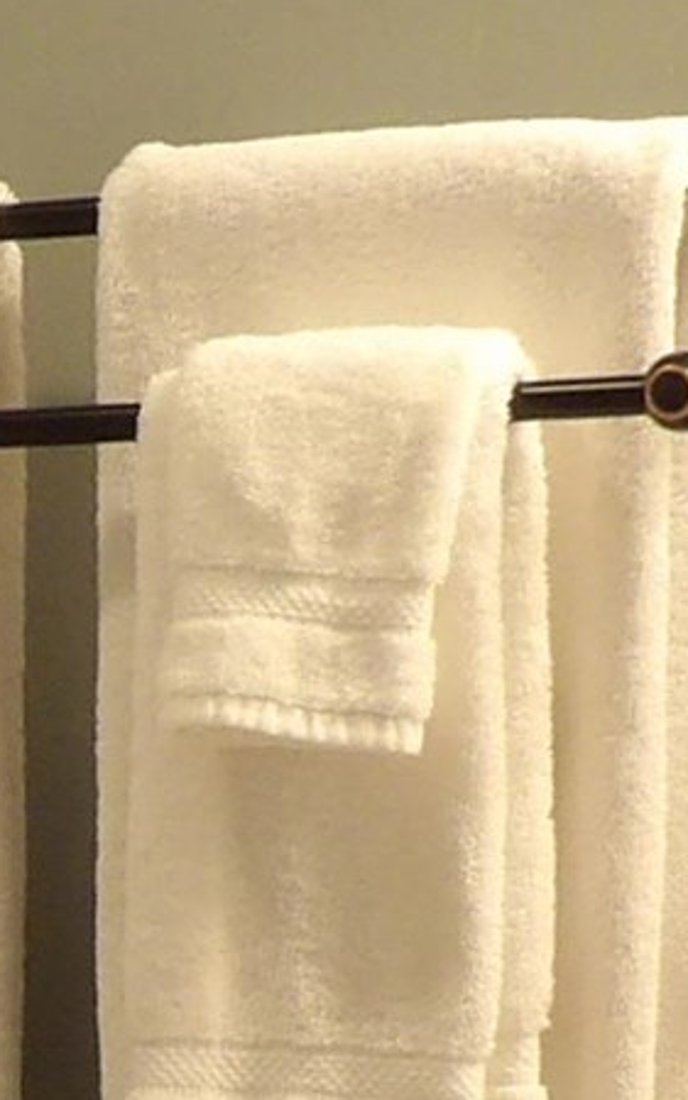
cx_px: -502
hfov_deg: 7.4
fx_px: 5215
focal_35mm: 174
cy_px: 1149
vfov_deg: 11.9
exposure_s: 1/25
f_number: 3.2
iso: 200
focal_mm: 4.3
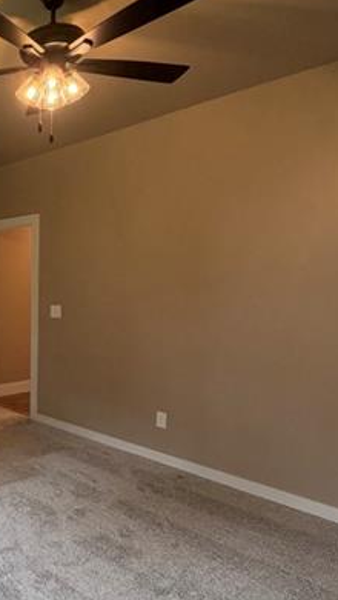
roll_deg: -0.2
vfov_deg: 64.3
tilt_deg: -2.4
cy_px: 308
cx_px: -71
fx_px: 477
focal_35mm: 30
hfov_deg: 32.2
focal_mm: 2.22
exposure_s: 1/60
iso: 250
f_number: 2.2
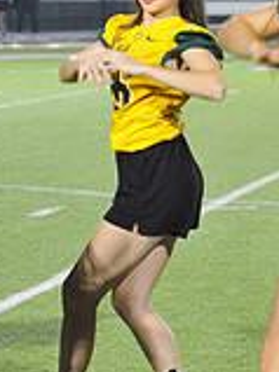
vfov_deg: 7.1
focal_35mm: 280
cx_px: 664
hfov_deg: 5.1
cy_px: 91
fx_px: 3013
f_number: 4
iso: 4000
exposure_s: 1/160
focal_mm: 80
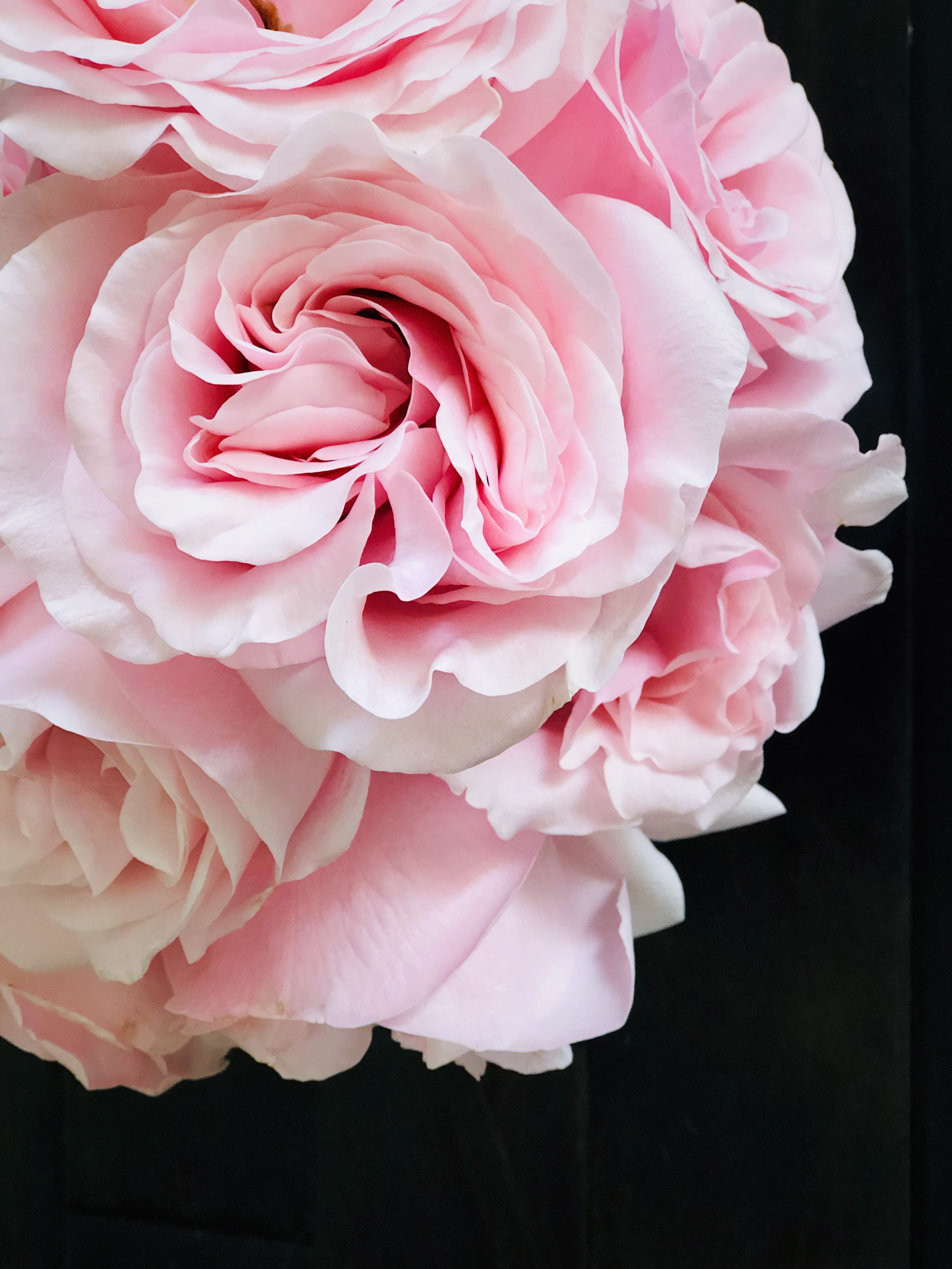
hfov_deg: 25.7
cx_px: 476
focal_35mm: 57
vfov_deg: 33.8
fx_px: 2090
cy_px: 634
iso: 125
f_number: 2.8
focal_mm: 6.6
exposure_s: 1/30
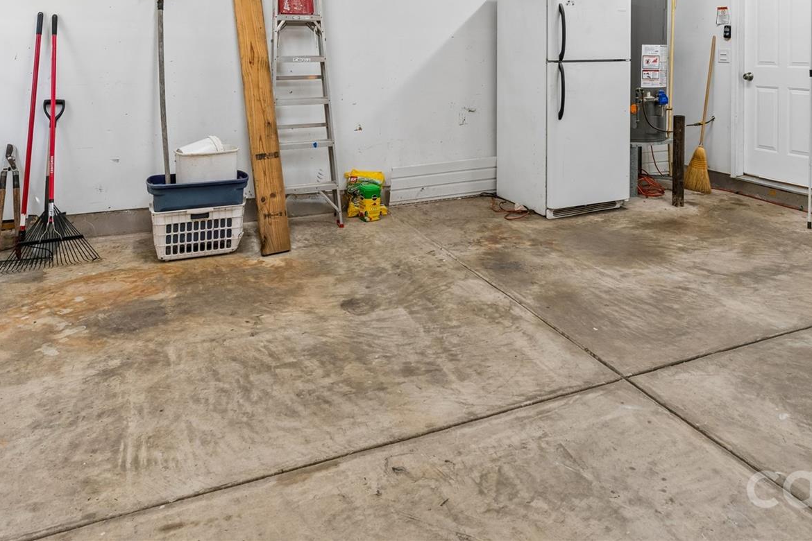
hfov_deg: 64.6
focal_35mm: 28
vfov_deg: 42.6
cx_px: 454
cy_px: 68
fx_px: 639
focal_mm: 16.2
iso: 400
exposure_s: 1/8
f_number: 13
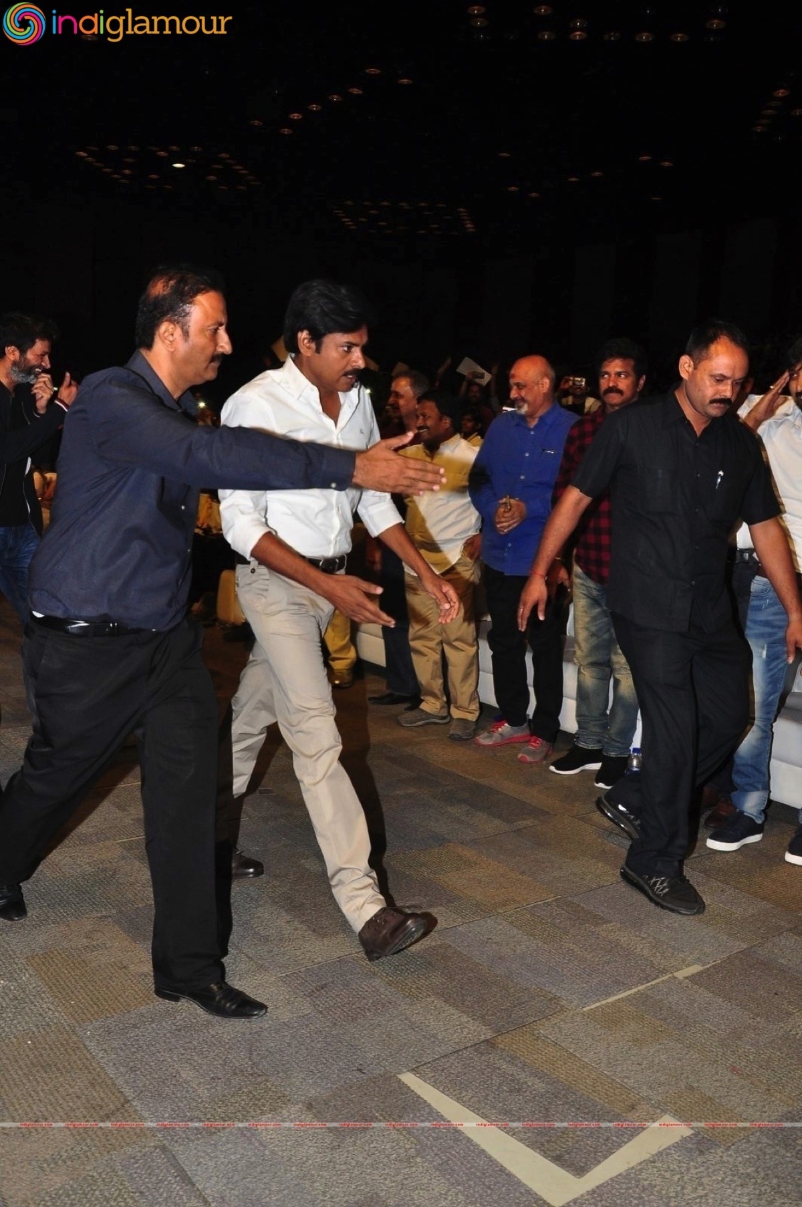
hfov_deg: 41.6
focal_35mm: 32
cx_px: 401
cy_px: 604
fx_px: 1055
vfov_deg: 59.5
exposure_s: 1/125
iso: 640
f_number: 6.3
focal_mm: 21
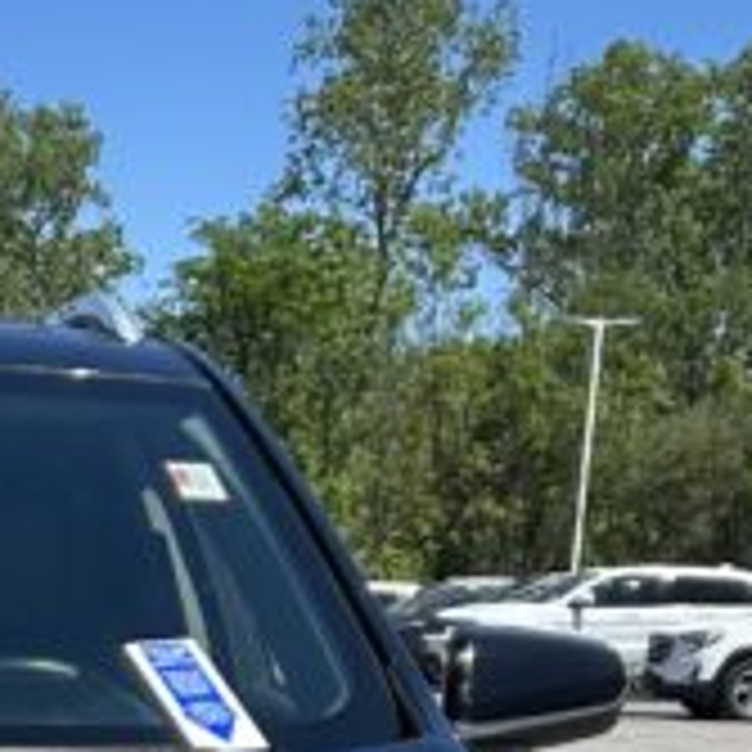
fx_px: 3465
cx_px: -405
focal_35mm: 141
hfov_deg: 11.8
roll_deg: +0.0
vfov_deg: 11.9
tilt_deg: -13.4
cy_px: 1103
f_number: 1.5
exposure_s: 1/3077
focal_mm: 5.7
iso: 50
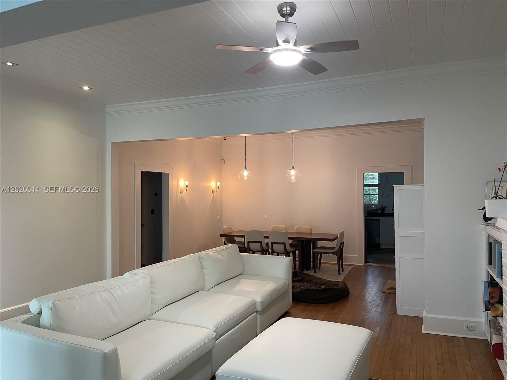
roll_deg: +1.1
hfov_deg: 69.4
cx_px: 254
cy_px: 190
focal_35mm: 25
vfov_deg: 54.9
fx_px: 366
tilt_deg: -0.8
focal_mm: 5.1
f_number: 1.6
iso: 160
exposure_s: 1/60
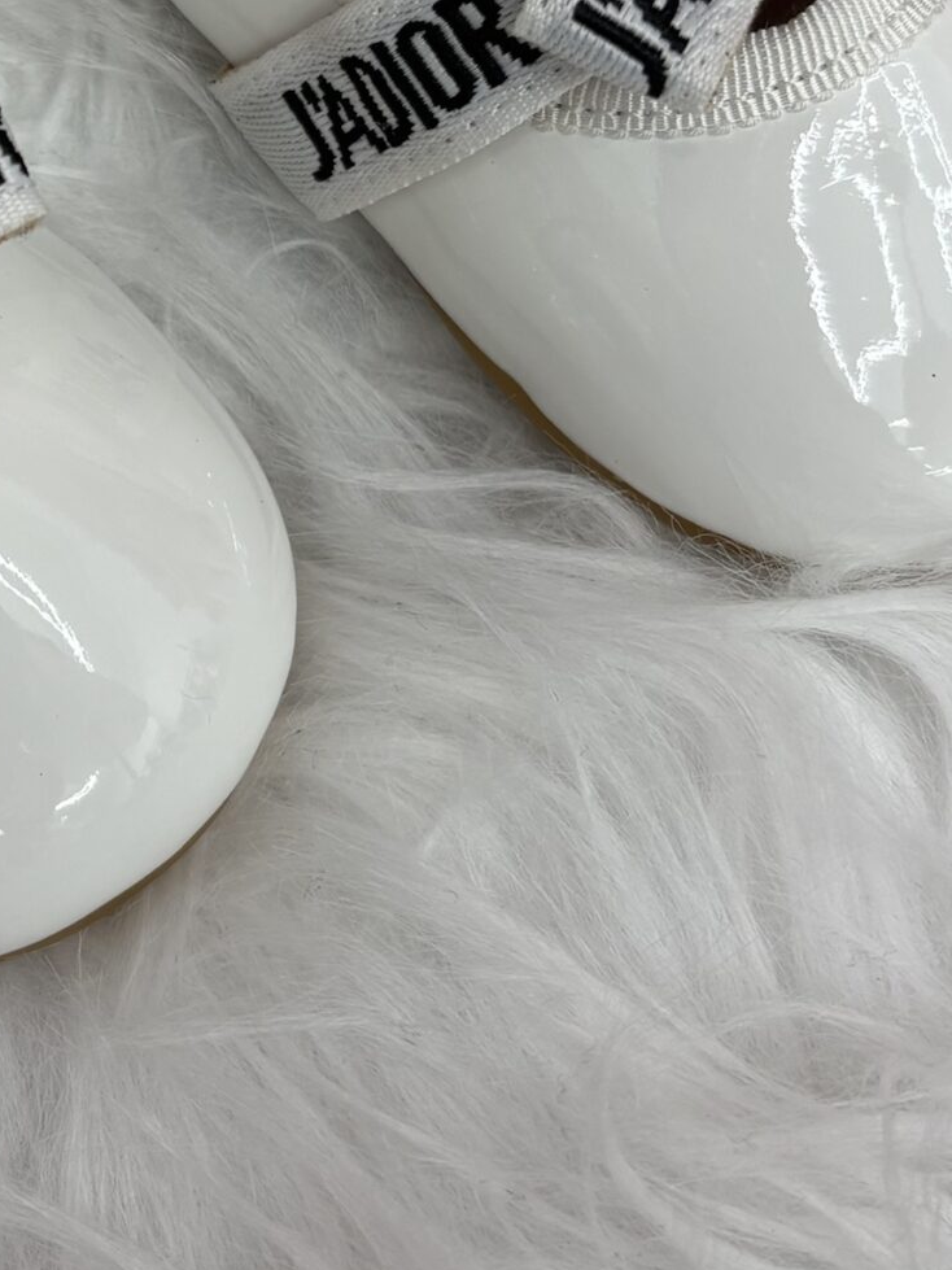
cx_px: 70
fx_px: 2494
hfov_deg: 21.1
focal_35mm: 68
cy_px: 248
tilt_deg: -64.5
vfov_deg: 28.0
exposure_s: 1/100
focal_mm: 5.96
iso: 40
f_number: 1.6
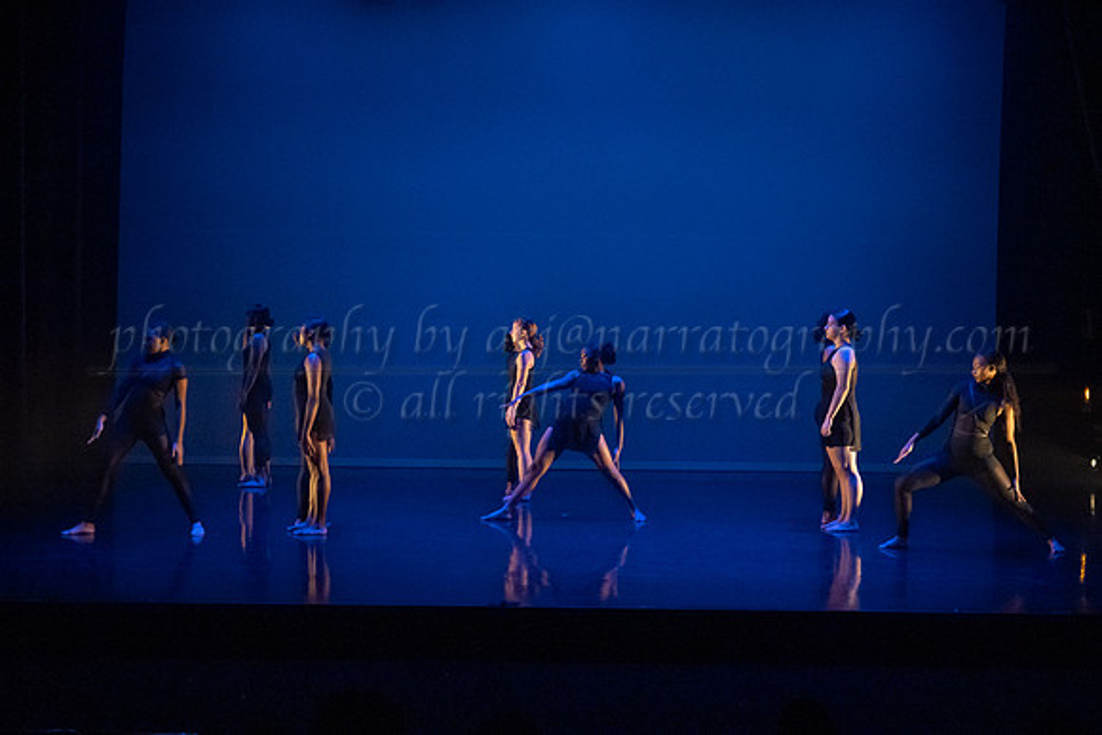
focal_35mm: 62
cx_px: 590
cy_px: 390
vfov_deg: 21.9
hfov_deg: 32.4
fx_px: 1897
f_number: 3.2
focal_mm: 57
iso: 4000
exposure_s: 1/320
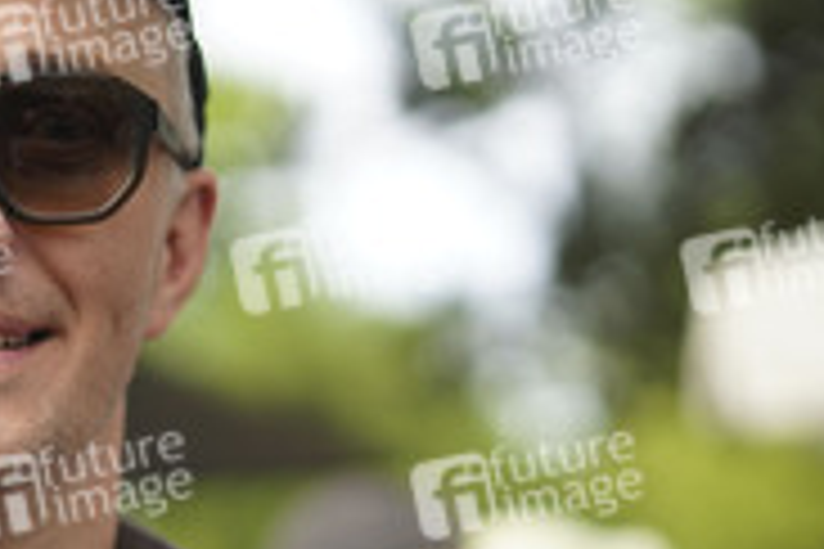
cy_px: 374
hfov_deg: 16.2
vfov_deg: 11.1
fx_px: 2815
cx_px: -43
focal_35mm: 123
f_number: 1.8
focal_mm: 50
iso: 320
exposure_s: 1/2000
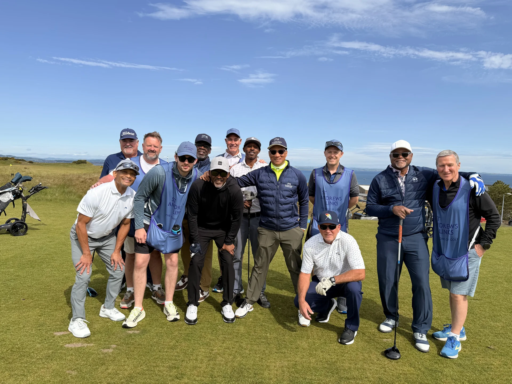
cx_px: 256
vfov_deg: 56.8
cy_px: 192
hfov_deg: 71.6
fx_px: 355
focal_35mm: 24
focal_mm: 6.76
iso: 80
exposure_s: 1/5319
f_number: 1.78
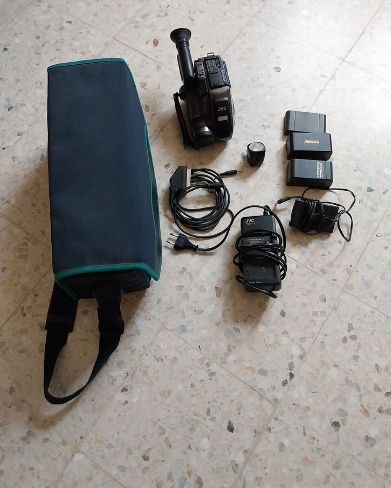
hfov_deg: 51.5
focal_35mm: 28
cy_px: 225
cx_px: 194
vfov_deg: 62.1
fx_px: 405
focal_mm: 4
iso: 250
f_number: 1.8
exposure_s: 1/50
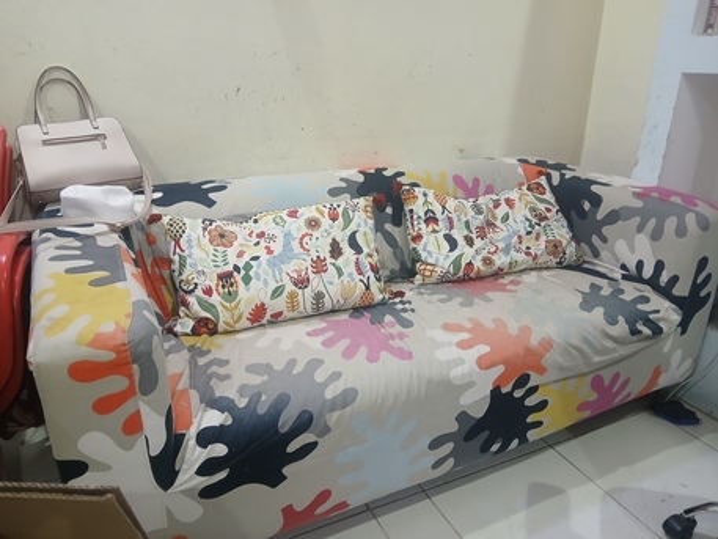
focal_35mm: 26
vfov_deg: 53.1
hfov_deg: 67.3
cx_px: 359
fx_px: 539
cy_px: 270
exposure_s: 1/30
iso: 200
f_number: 1.8
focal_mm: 3.98
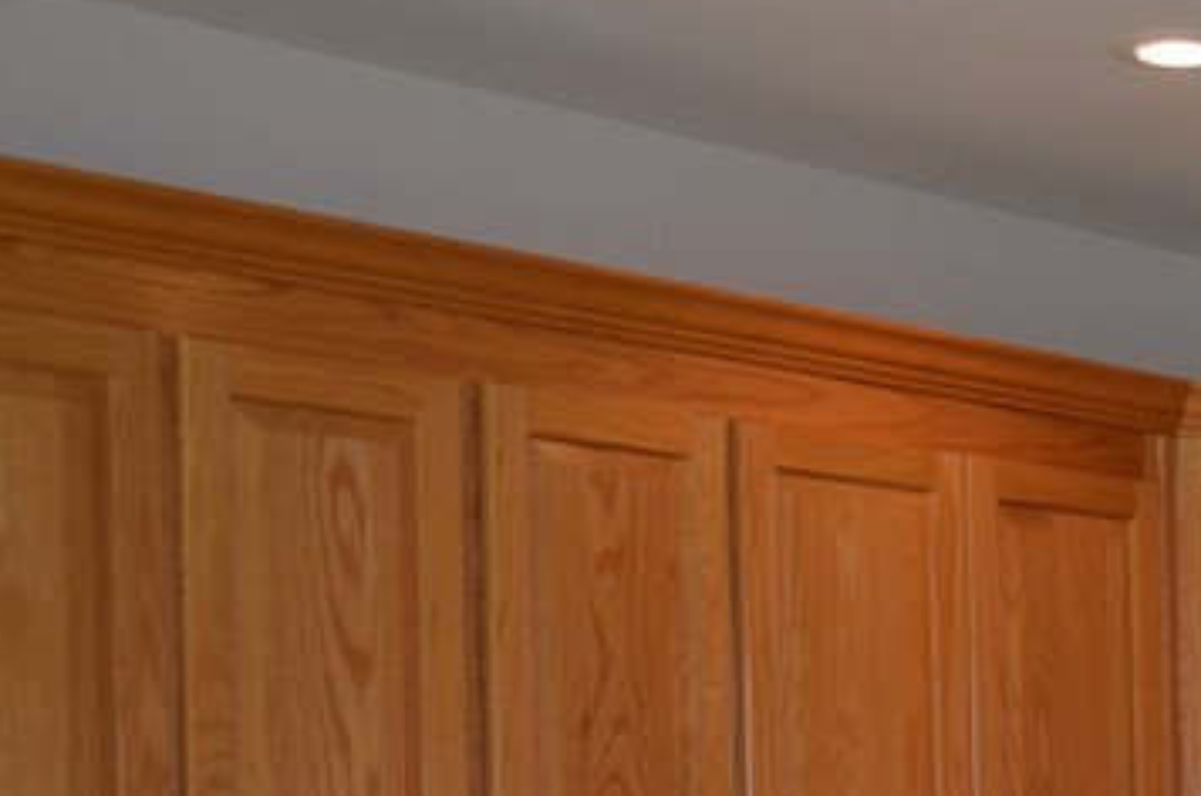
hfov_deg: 16.9
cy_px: 1007
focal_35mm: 110
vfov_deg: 12.1
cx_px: 1783
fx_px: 3663
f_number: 4
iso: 400
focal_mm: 24
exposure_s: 1/100
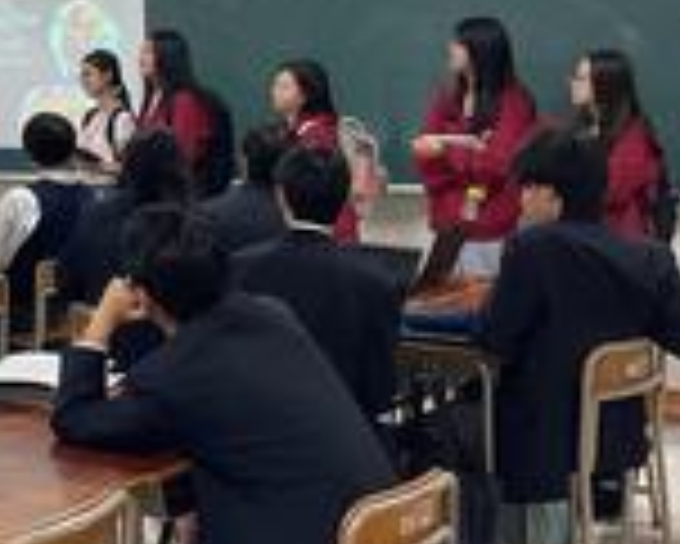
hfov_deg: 23.7
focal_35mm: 75
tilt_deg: -3.1
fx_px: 1510
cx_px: -77
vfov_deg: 20.3
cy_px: 139
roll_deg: +0.7
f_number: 1.8
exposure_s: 1/60
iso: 64
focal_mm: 3
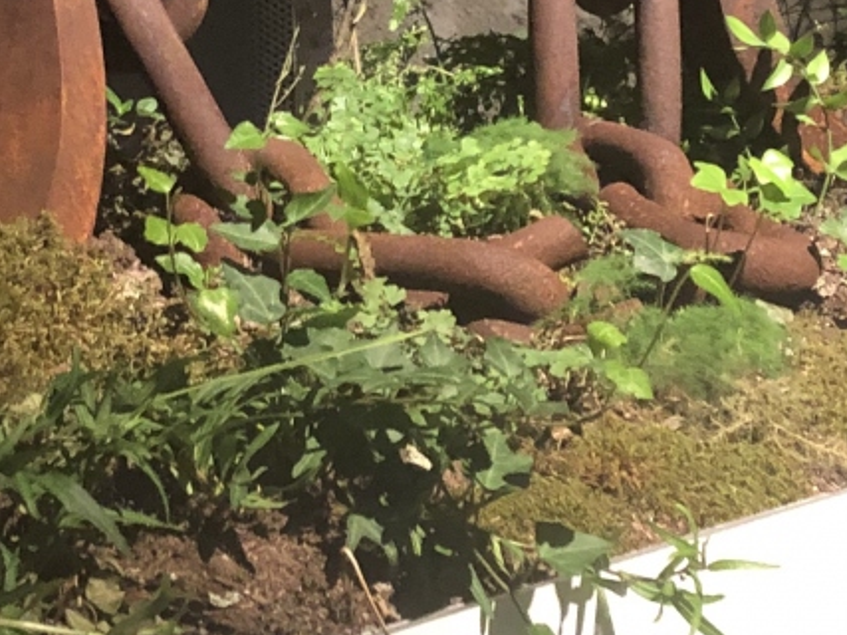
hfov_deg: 18.7
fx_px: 2568
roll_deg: +0.2
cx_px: 313
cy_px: 145
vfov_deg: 14.0
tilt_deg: -15.1
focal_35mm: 105
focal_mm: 3.99
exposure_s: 1/5
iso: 100
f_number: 1.8
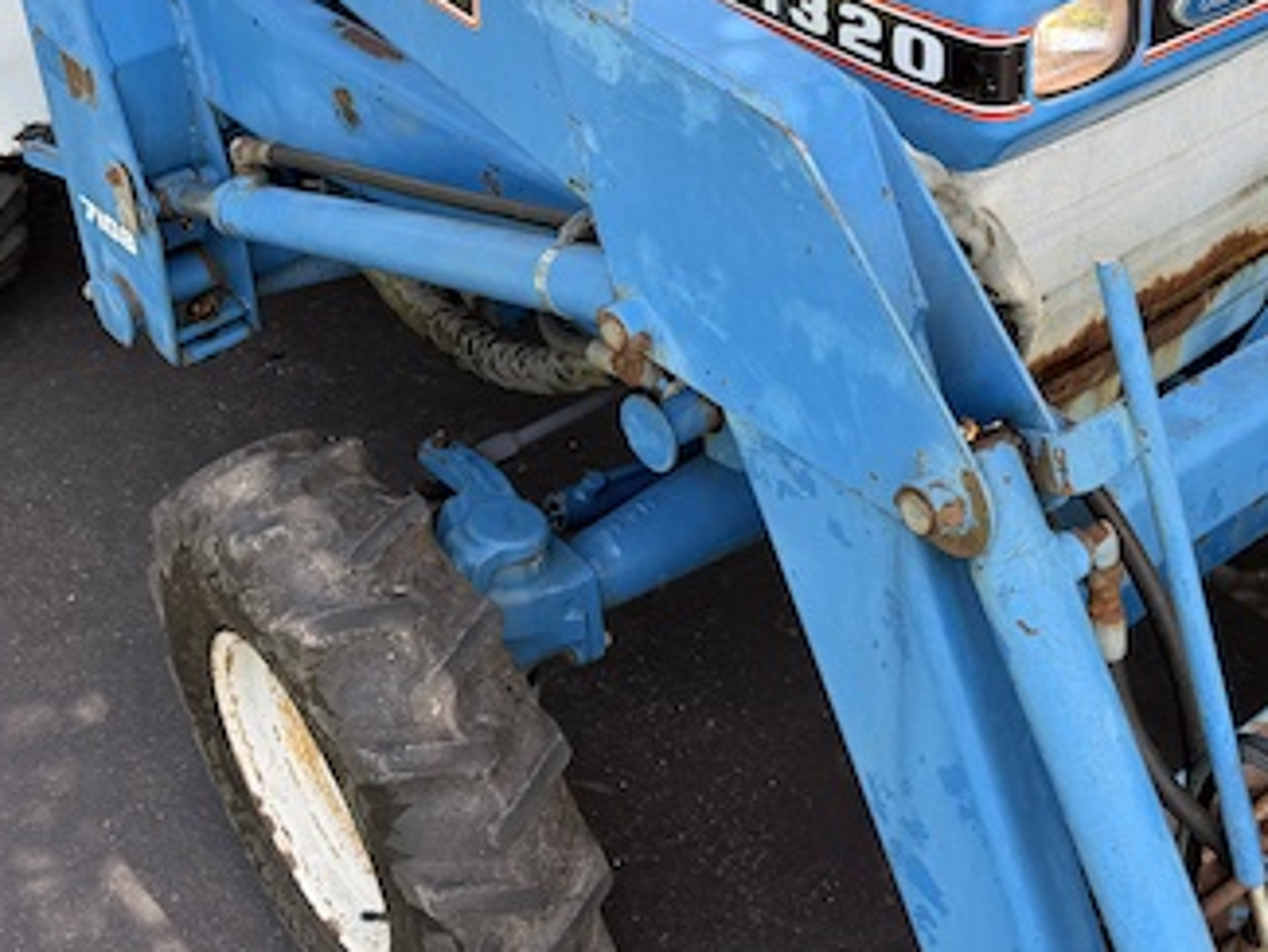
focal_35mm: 59
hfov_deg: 32.6
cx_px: 753
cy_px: 176
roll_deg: -2.6
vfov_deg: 24.4
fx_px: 2162
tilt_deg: -26.9
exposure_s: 1/632
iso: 80
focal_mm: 6.76
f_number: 1.78
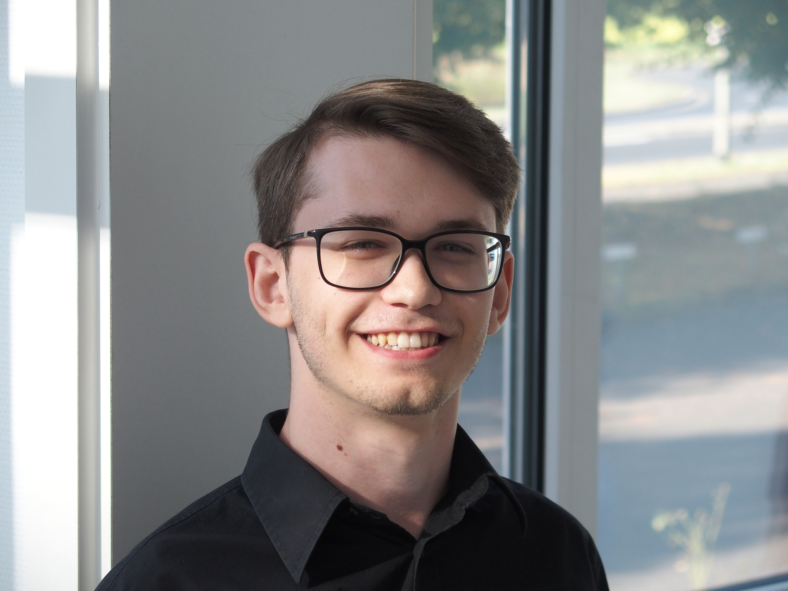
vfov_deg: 12.0
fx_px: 2823
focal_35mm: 124
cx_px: 394
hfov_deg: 15.9
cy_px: 296
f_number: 2.8
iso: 100
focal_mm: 26.2
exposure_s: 1/250
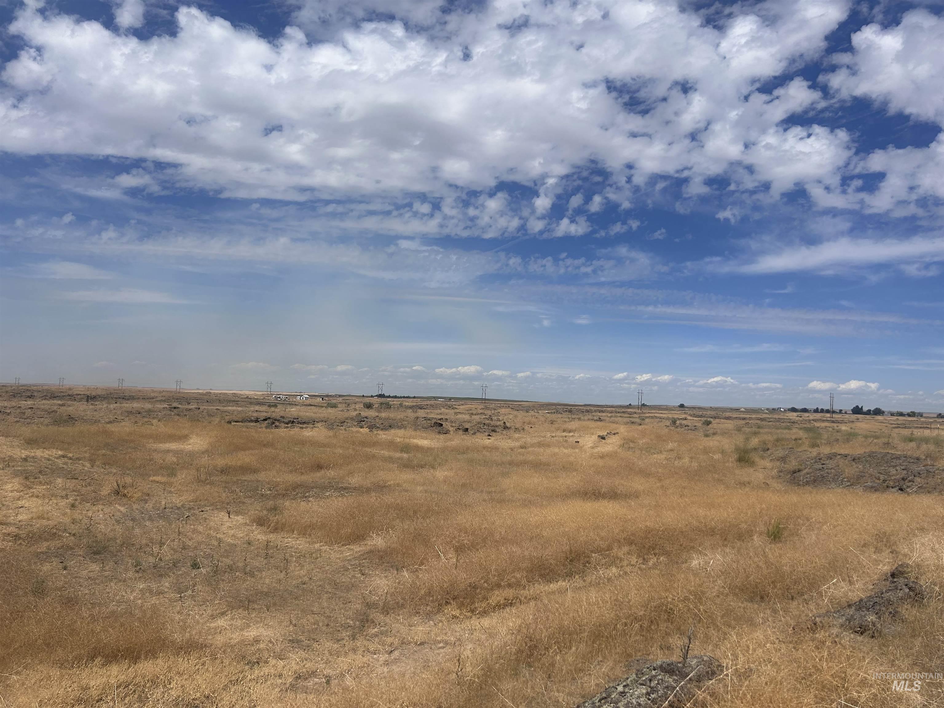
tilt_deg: +3.6
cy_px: 354
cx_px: 472
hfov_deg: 67.3
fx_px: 709
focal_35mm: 26
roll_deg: -2.6
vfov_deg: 53.1
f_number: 1.5
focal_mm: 5.7
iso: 50
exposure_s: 1/11364
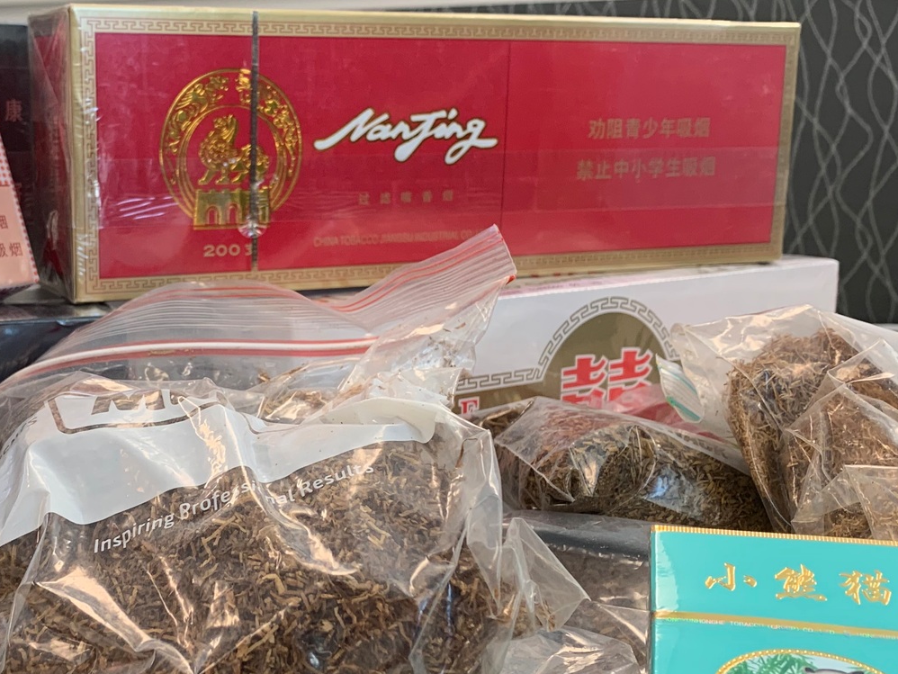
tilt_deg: -11.2
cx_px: 238
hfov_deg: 37.4
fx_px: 1297
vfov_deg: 29.1
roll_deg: +1.0
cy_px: 387
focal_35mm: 50
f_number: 1.8
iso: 64
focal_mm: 4.25
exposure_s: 1/50
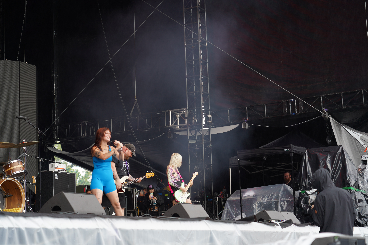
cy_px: 122
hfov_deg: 28.8
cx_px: 184
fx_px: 715
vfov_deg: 19.5
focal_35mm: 70
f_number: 4
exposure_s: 1/80
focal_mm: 70
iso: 100
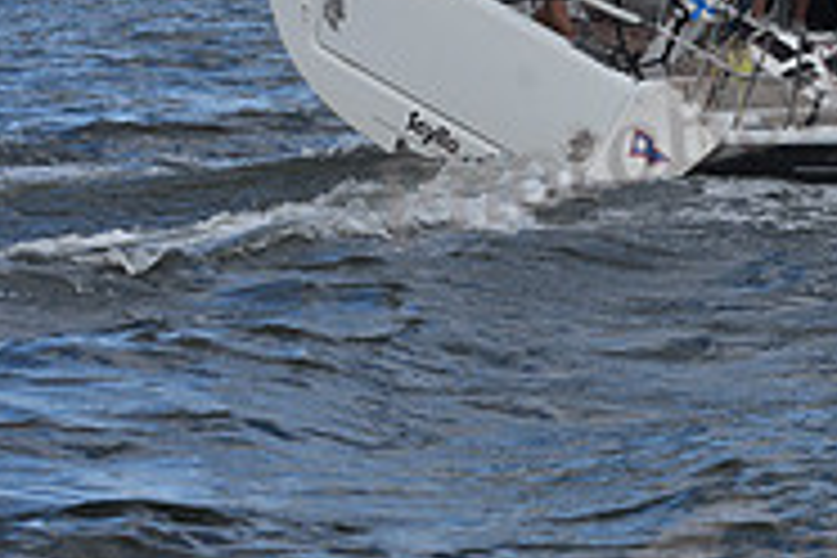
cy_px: -164
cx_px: 1246
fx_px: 5068
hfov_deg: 9.2
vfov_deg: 6.3
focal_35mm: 218
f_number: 8
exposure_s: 1/1000
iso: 250
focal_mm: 70
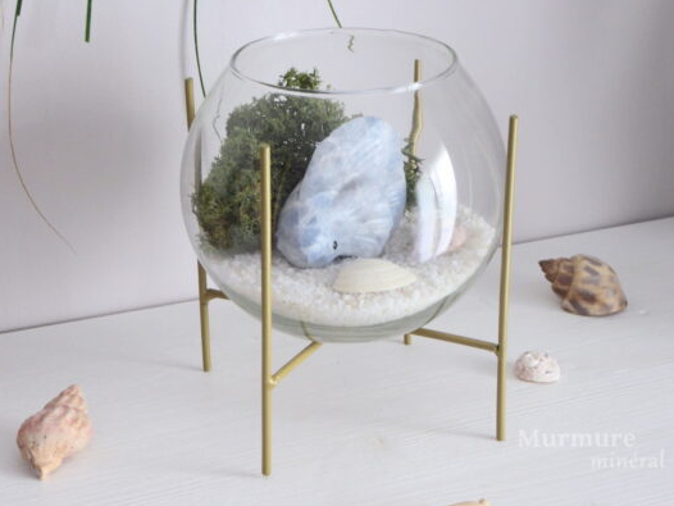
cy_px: 254
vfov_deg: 18.4
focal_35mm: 80
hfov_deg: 24.4
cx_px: 336
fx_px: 1558
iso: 400
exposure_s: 1/20
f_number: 4.6
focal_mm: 13.2
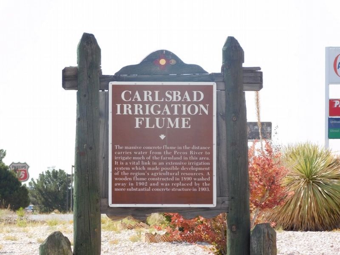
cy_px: 128
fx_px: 2613
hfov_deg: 7.4
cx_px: 170
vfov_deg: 5.6
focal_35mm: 266
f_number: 5.7
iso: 125
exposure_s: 1/250
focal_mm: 47.2
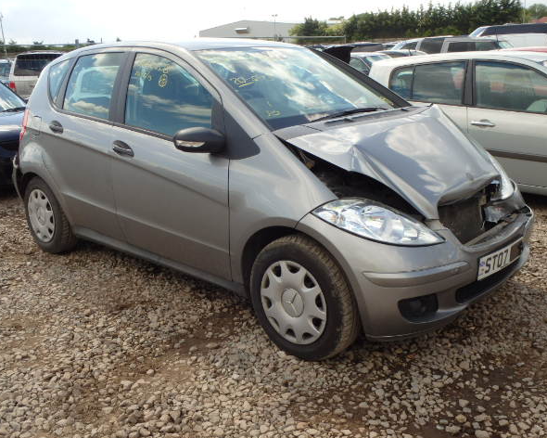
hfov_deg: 50.3
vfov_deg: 41.2
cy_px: 222
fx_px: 583
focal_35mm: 36
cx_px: 269
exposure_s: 1/400
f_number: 4.4
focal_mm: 6.1
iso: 125
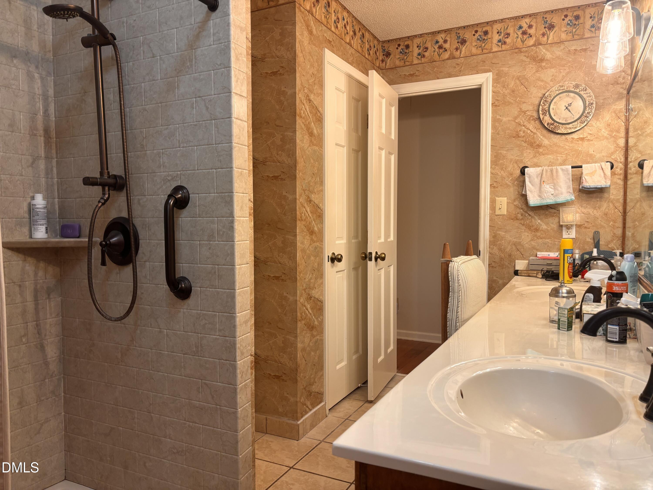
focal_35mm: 26
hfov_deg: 67.3
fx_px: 490
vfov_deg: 53.1
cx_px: 326
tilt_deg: -3.0
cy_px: 245
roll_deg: +0.7
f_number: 1.6
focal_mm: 5.96
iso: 125
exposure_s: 1/60
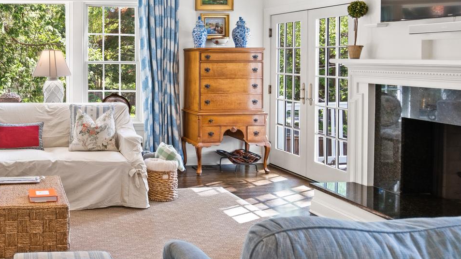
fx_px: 440
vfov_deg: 32.2
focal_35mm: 36
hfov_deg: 49.9
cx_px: 57
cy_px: 65
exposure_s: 1/8
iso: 800
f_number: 4.5
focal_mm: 16
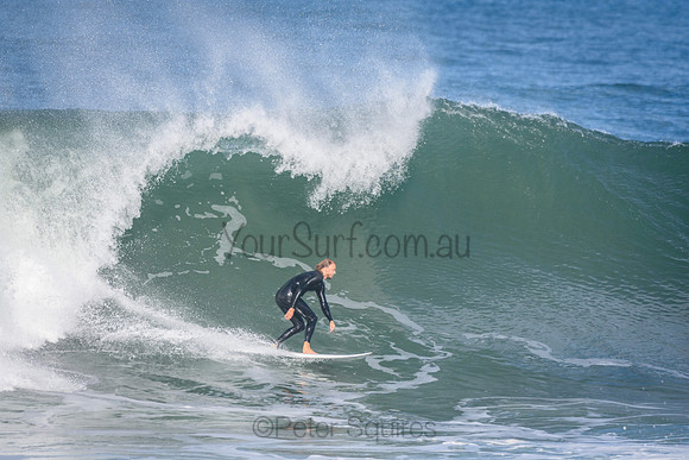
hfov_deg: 3.1
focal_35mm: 660
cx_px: 344
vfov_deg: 2.1
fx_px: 12634
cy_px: 230
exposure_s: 1/2000
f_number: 5.6
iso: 400
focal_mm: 440
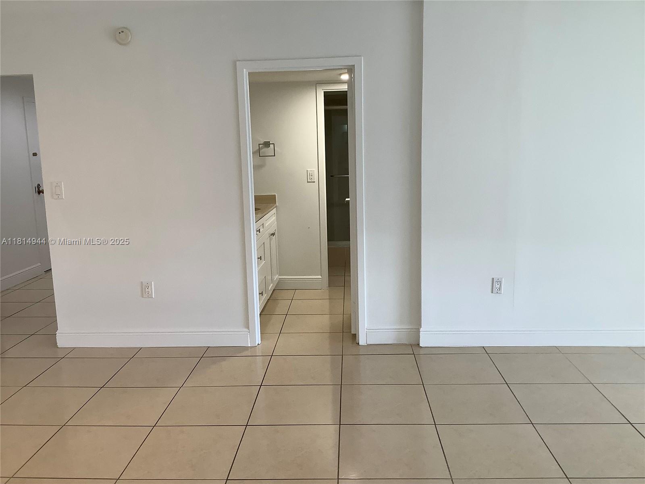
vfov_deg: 45.4
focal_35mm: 31
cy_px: 242
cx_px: 322
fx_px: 578
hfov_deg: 58.4
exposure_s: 1/60
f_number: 2.4
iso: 50
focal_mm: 3.3
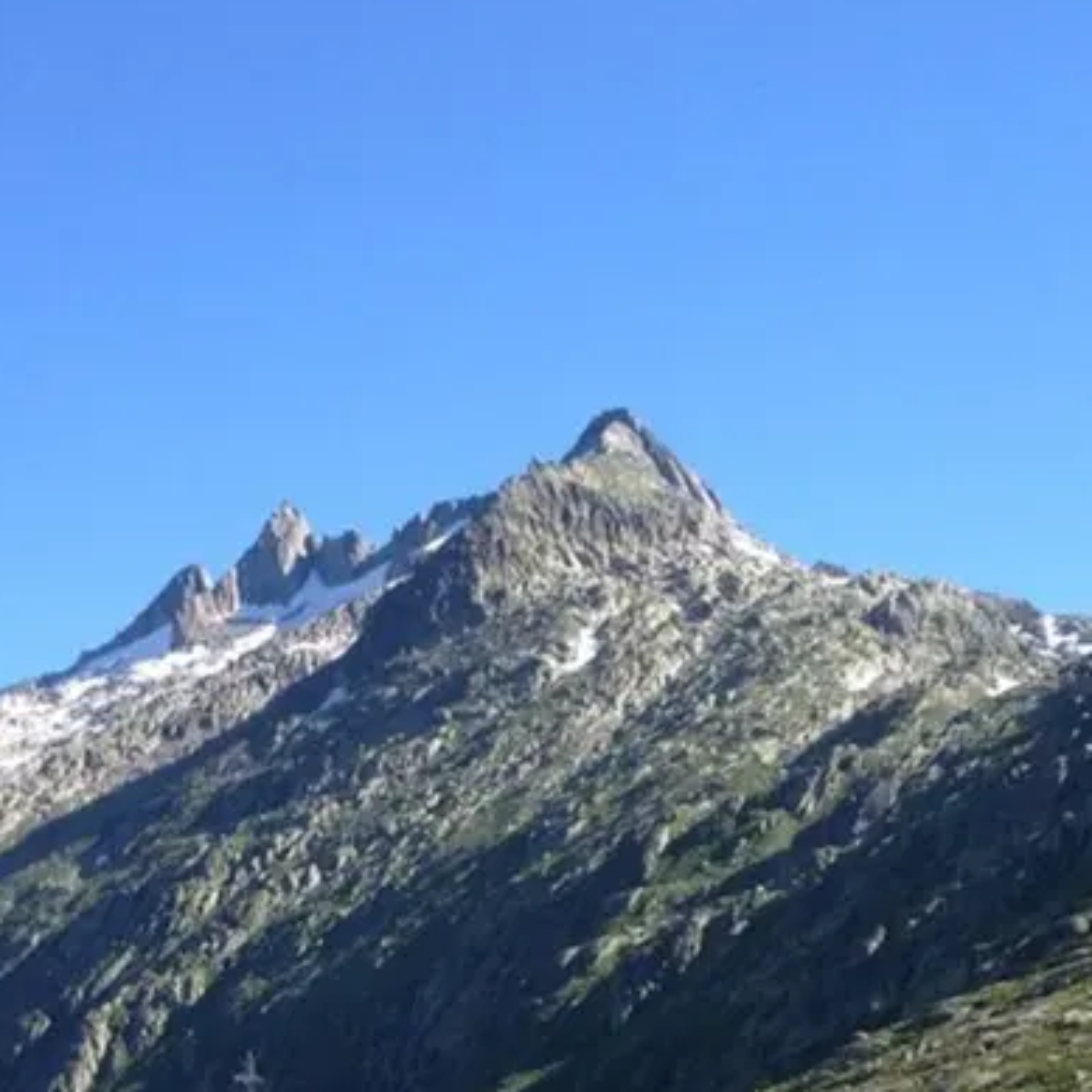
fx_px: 3212
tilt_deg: +4.5
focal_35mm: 90
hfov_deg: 19.0
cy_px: 1041
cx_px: 115
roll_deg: -1.2
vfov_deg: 18.9
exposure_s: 1/874
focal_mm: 4.12
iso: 50
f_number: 2.4
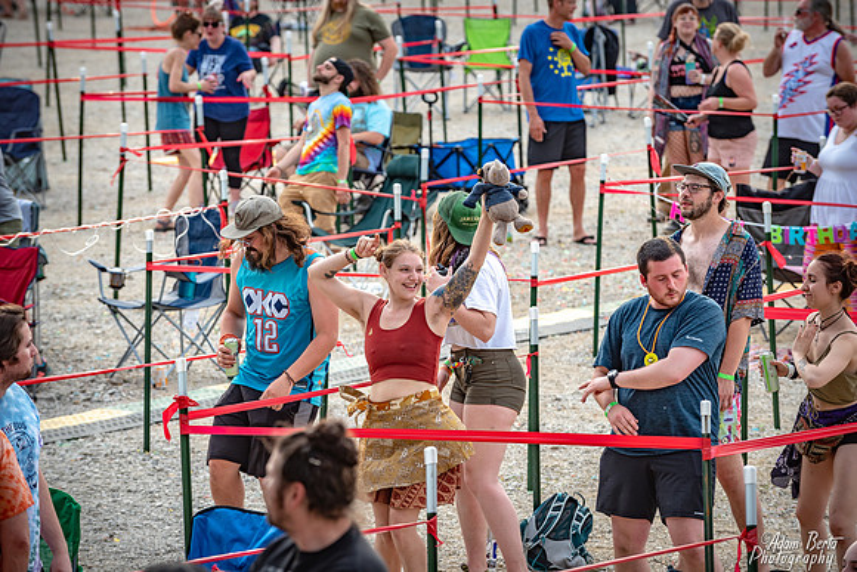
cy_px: 286
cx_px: 428
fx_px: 4762
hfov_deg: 10.3
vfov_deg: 6.9
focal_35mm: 200
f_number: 5.6
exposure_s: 1/320
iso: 400
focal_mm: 200
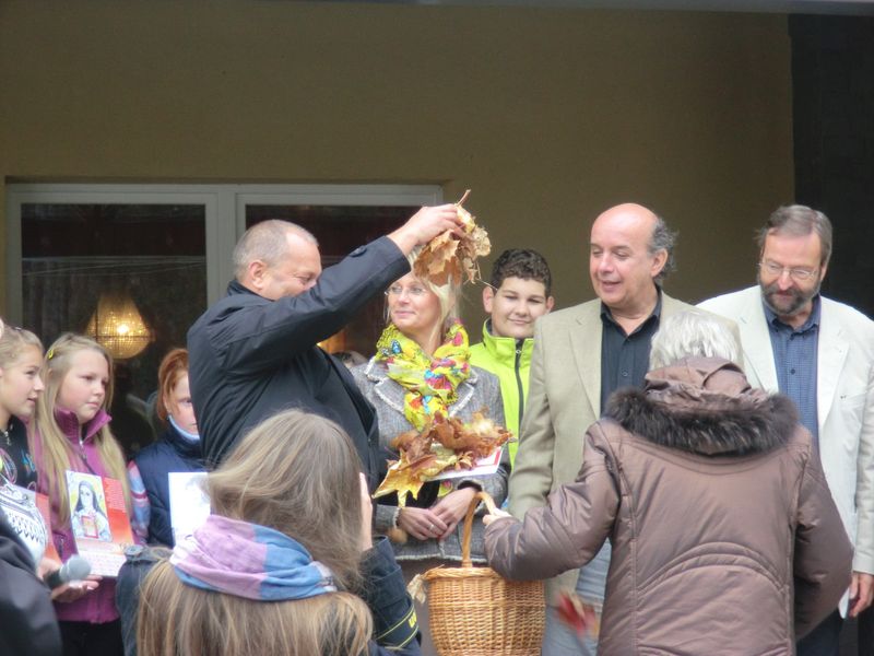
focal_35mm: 108
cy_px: 328
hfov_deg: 18.2
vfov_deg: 13.7
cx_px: 437
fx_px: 2727
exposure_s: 1/60
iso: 125
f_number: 5.9
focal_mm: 19.6
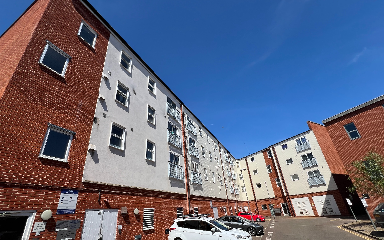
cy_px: 135
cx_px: 186
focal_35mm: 15
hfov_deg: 101.4
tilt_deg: +24.4
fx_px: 157
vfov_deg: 74.5
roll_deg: +4.1
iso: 32
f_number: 1.8
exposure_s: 1/2597
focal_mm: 1.57
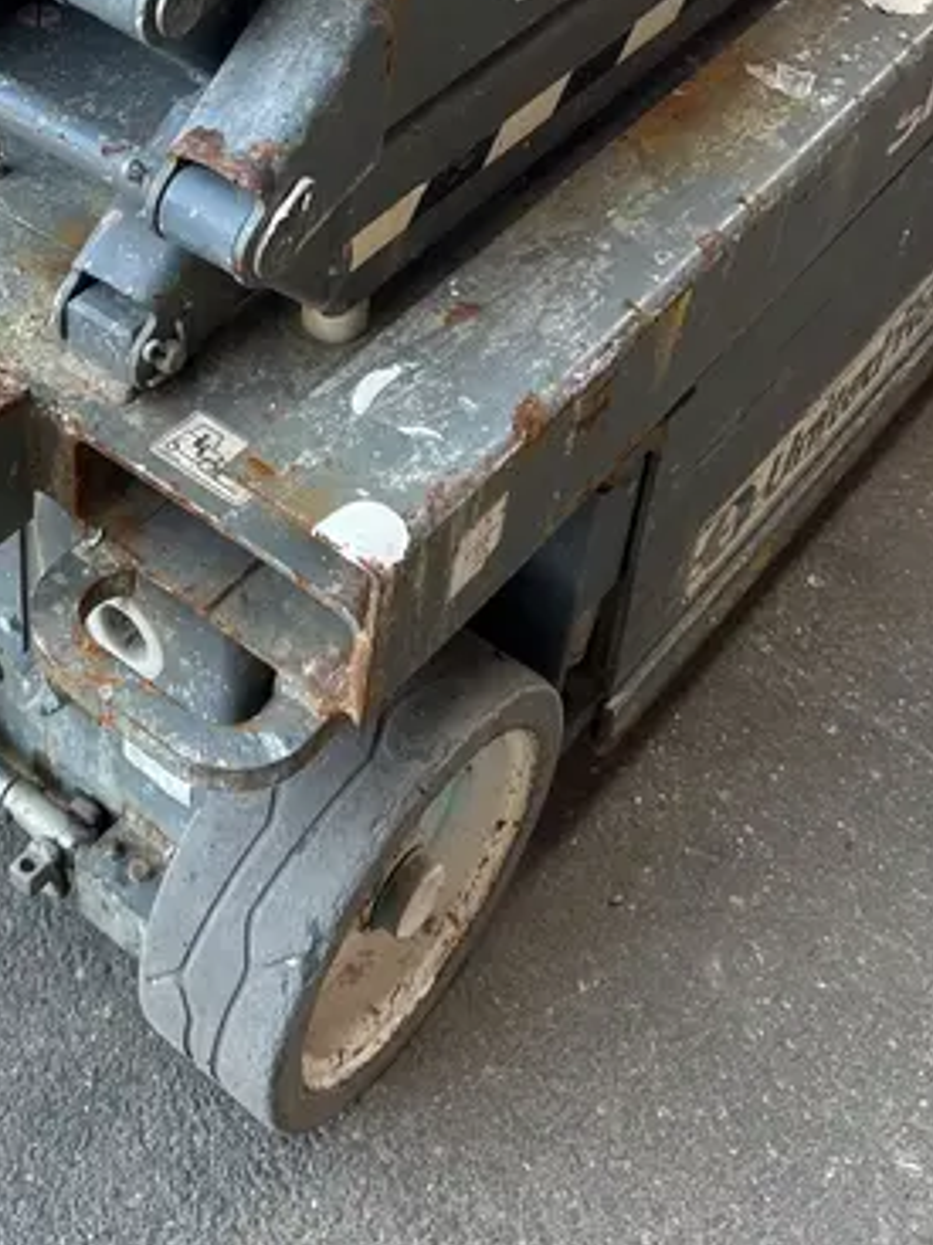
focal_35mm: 52
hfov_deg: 27.4
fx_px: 1870
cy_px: 103
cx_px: 163
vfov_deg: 34.6
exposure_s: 1/121
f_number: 1.5
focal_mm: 5.7
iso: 50
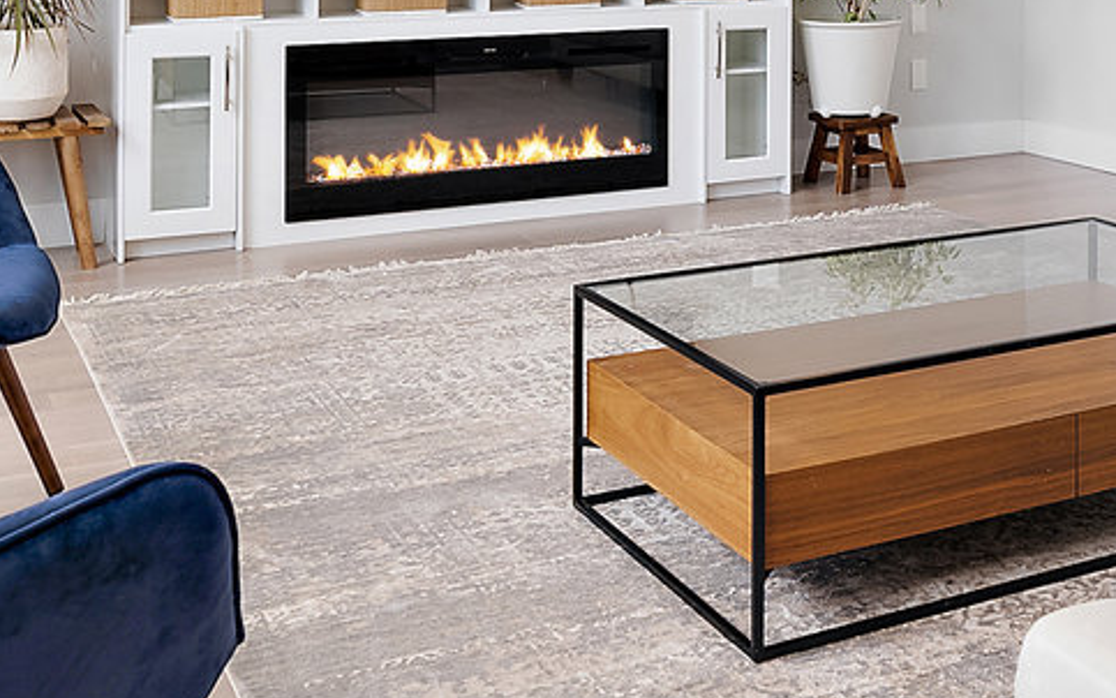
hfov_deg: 36.7
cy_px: -107
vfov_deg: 22.4
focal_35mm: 54
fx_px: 1643
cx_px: 827
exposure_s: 1/15
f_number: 7.1
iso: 320
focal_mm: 16
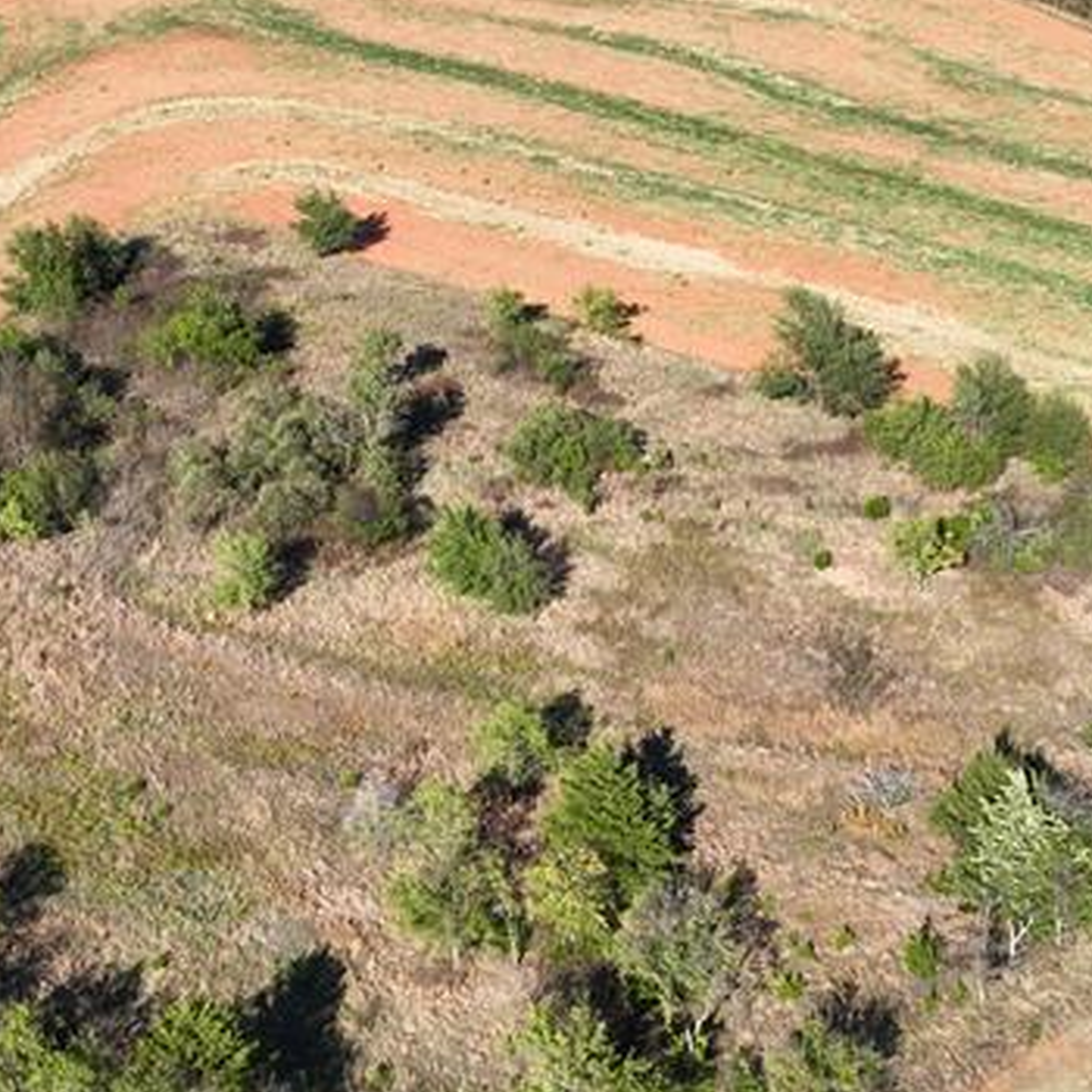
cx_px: 415
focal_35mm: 62
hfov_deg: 27.6
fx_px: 2213
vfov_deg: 27.7
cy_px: 618
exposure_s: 1/1000
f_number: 2.8
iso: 100
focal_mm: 12.29
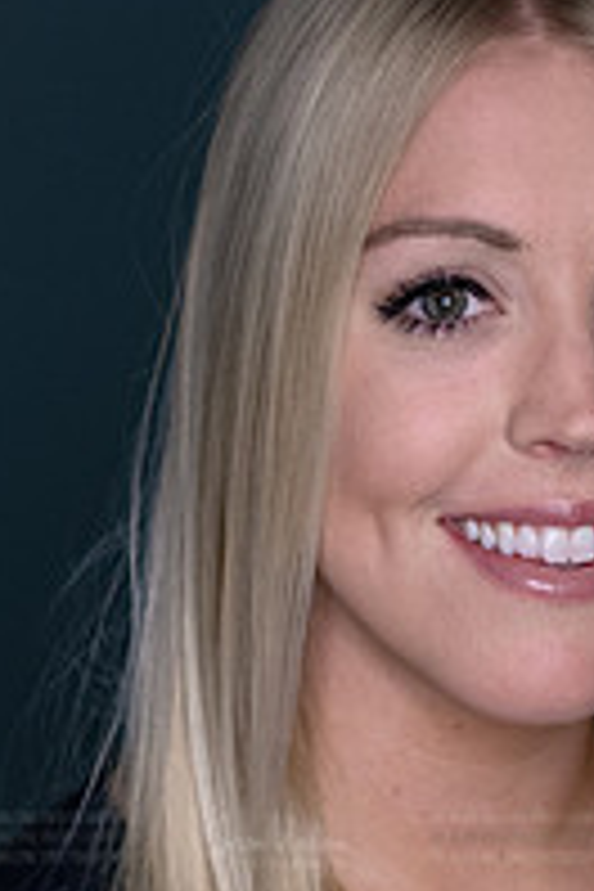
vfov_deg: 10.6
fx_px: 4776
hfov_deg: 7.1
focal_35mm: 193
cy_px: 770
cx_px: 540
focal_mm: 85
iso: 2000
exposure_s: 1/320
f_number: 3.5
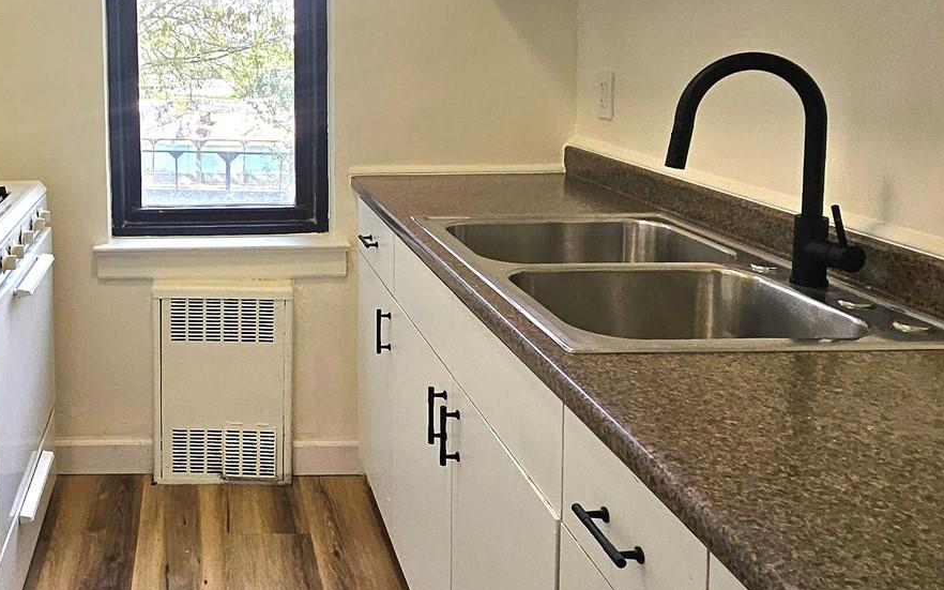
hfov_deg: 55.0
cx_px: 174
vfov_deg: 37.9
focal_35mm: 32
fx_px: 823
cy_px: 116
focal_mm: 1.7
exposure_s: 1/60.2
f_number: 2.2
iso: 64
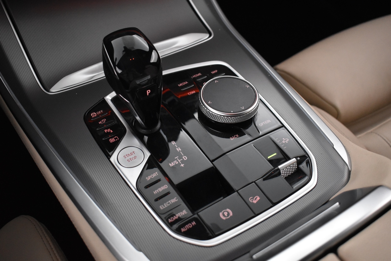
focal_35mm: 38
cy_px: 130
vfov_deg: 35.5
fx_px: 407
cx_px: 196
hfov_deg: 51.3
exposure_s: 1/40
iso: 3200
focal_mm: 25
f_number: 4
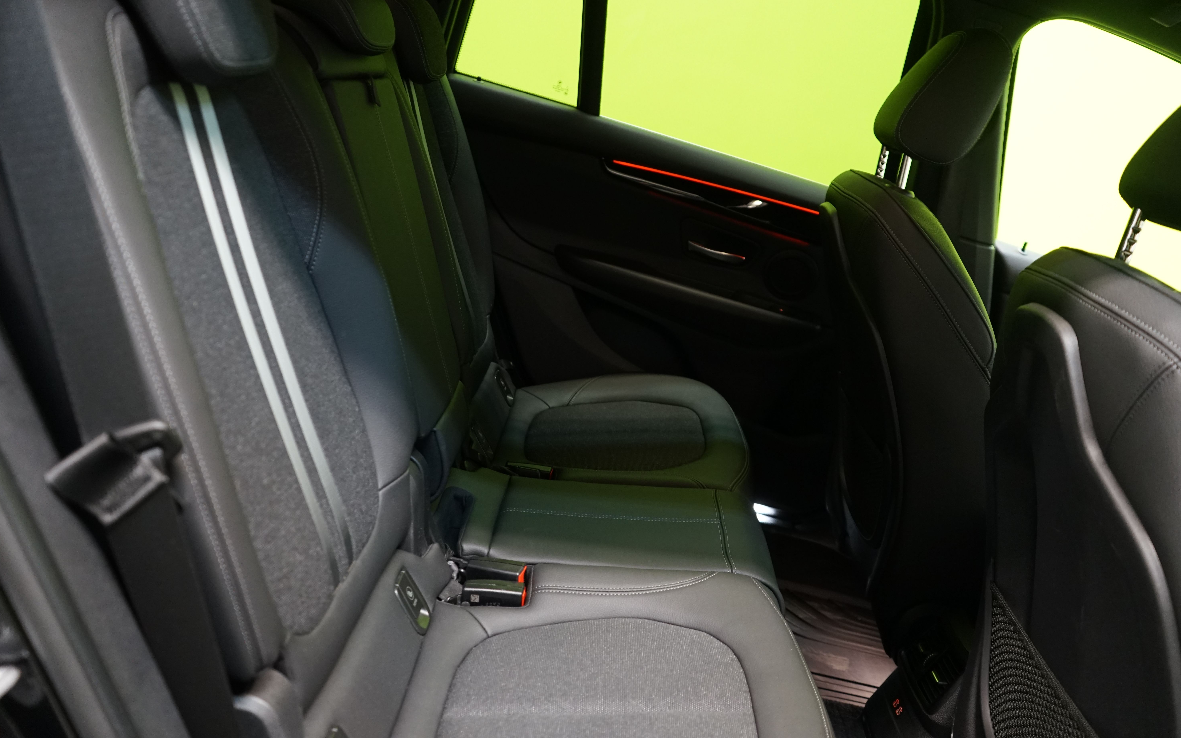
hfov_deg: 62.9
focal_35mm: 30
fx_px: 966
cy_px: 383
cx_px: 597
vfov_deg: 41.8
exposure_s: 1/30
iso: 1600
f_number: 3.5
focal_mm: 29
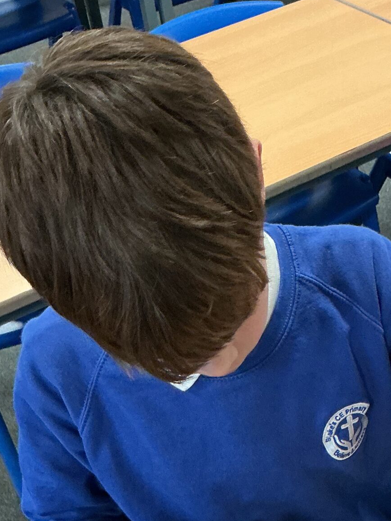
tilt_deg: -48.6
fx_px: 964
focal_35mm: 64
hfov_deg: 22.7
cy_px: 526
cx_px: 302
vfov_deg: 28.3
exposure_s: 1/60
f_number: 1.8
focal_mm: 3
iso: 160
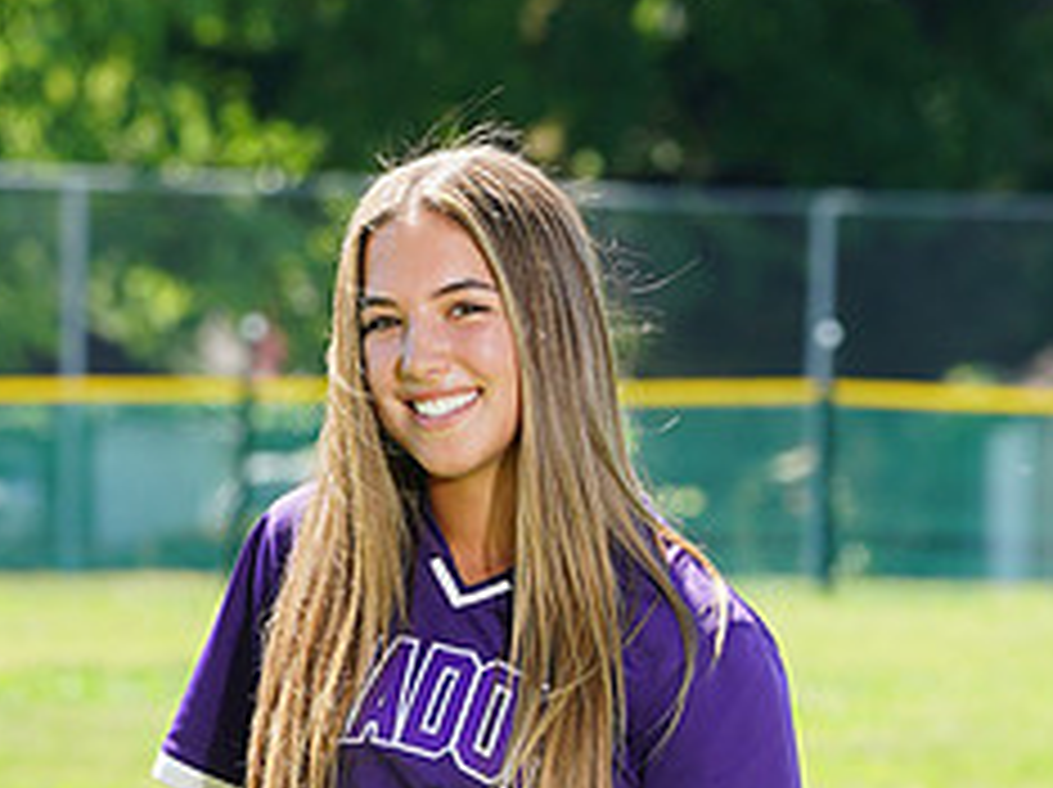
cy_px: 1207
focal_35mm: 472
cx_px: 400
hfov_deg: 4.2
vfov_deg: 3.1
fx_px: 14343
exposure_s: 1/160
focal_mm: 198
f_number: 9
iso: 200
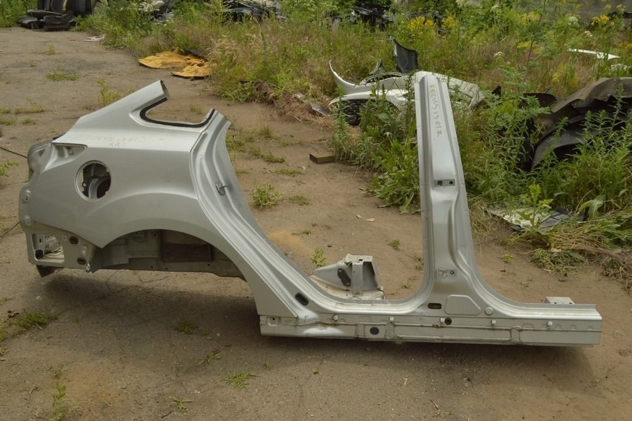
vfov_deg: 39.9
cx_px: 316
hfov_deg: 57.3
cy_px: 210
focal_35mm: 33
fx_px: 579
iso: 400
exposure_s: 1/500
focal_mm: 22
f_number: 14
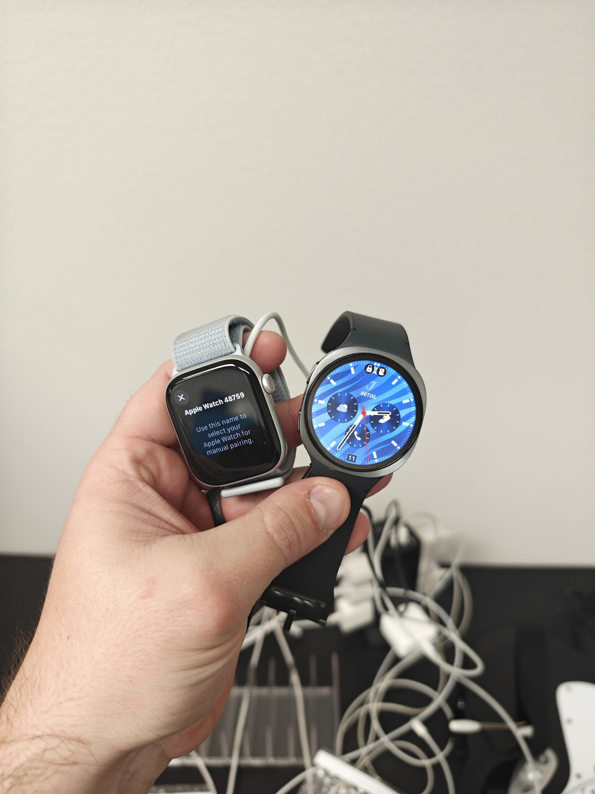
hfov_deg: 56.8
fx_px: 550
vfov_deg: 71.6
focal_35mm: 24
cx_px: 298
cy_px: 397
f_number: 1.68
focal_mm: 6.57
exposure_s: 1/60
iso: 234
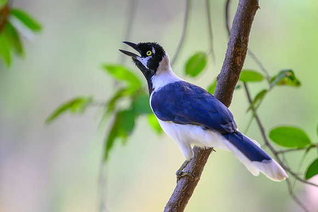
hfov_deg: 3.5
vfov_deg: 2.3
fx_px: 5205
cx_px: 167
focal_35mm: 590
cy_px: 112
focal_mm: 560
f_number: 4
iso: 1250
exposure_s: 1/1000
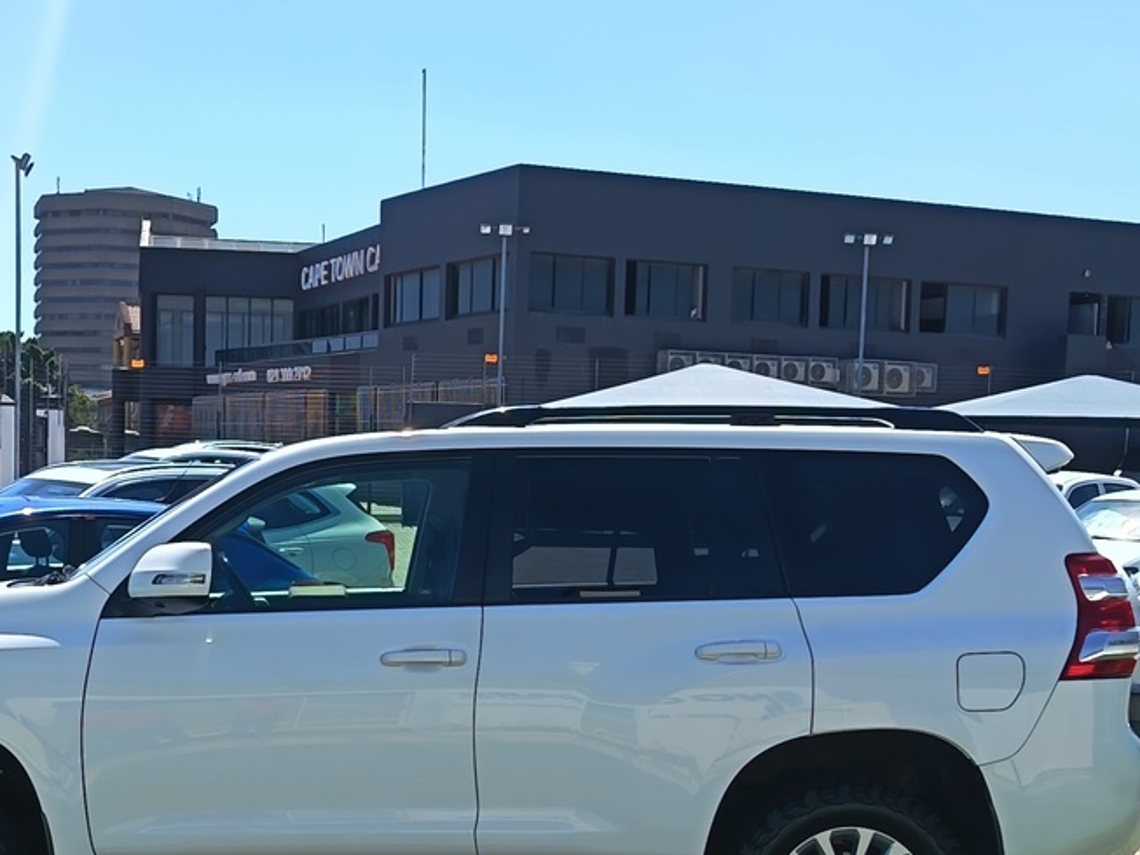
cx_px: 407
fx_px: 1910
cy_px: 623
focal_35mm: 58
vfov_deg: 25.0
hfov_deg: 33.0
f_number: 1.75
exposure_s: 1/853
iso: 100
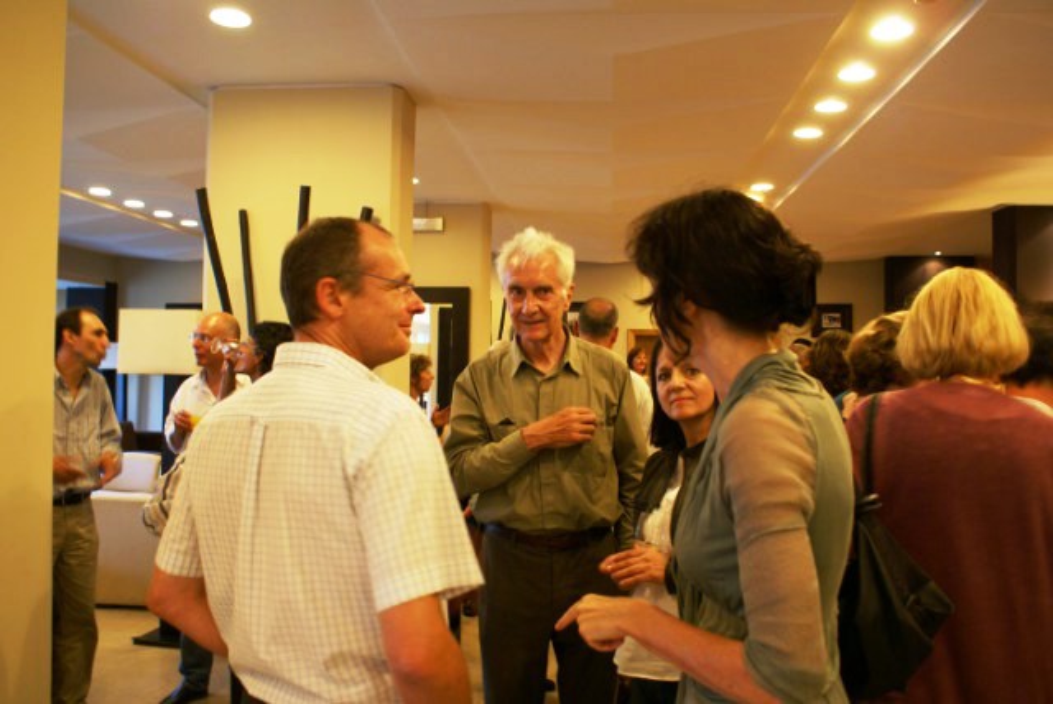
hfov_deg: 61.9
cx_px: 526
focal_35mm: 30
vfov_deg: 43.7
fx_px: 878
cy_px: 352
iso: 400
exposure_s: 1/13
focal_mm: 20
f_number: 4
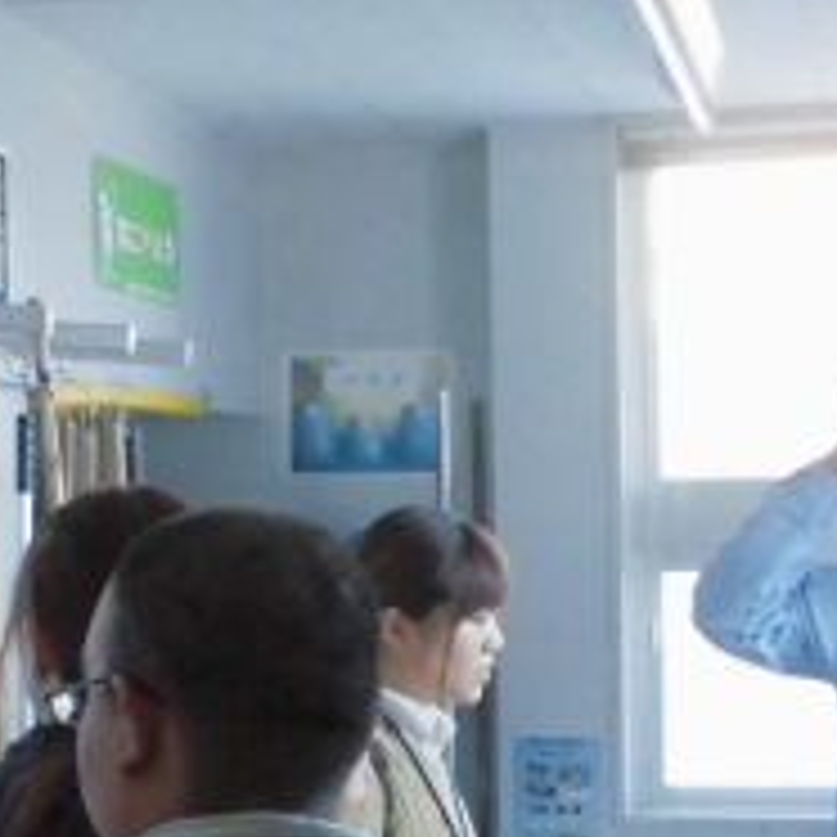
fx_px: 2161
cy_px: 644
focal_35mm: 79
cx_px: 292
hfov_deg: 21.8
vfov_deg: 21.7
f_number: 3.5
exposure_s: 1/40
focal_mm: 4.6
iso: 400
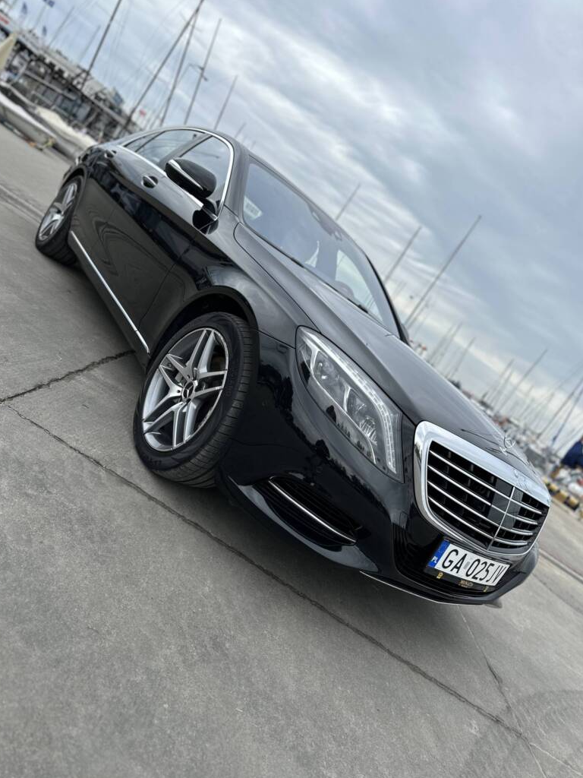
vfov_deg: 69.4
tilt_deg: -8.3
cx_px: 292
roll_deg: -34.9
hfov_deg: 54.9
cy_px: 378
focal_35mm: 25
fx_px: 561
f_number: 1.78
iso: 80
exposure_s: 1/1916
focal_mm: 6.86
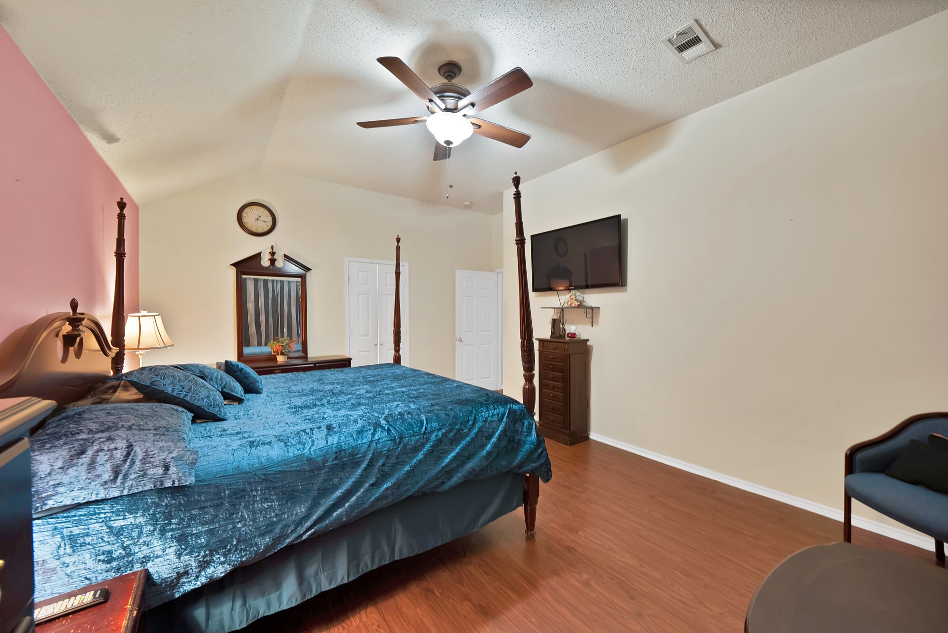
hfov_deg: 112.6
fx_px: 316
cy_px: 316
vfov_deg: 90.1
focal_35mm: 12
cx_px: 474
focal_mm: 12
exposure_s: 1.6
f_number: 9
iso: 640
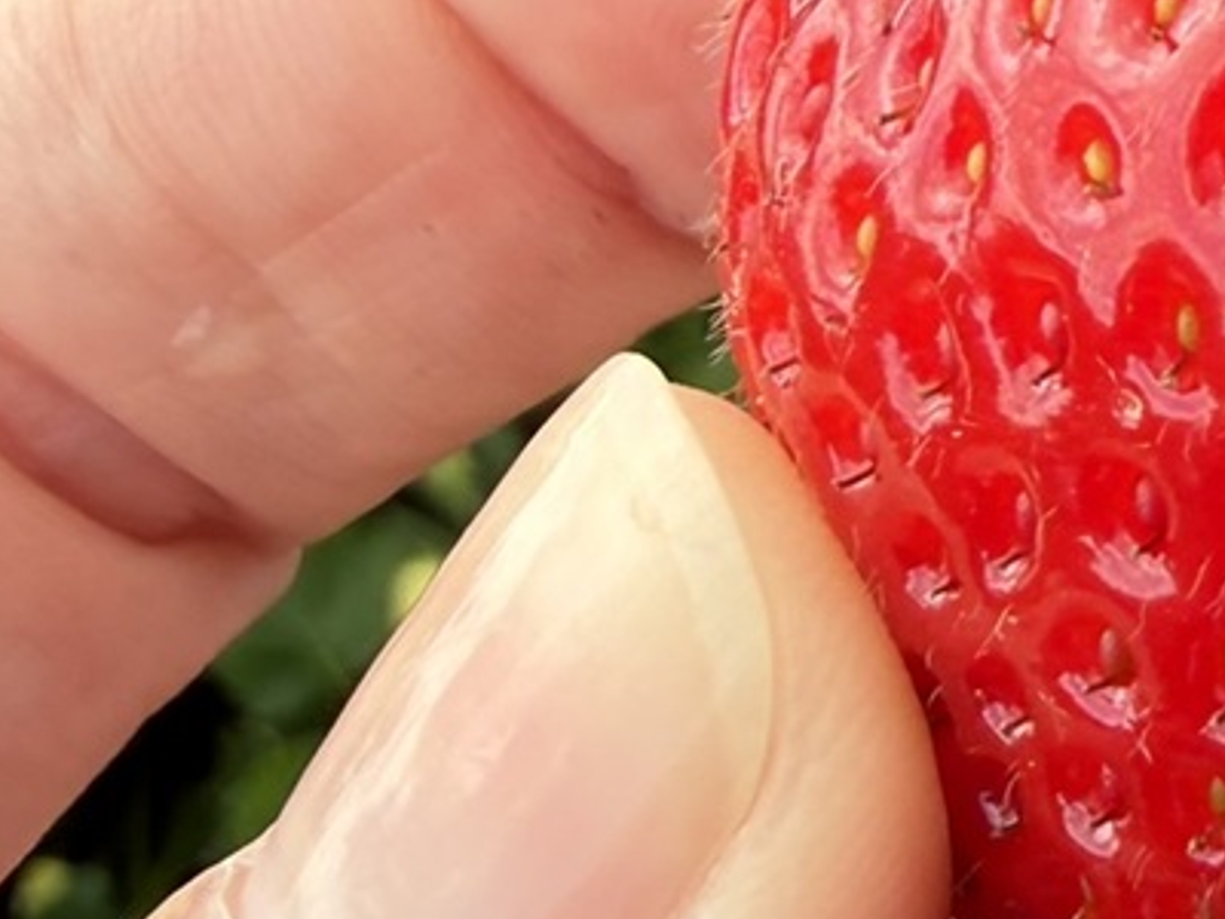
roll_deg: -1.3
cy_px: 168
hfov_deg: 16.3
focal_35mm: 96
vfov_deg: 15.3
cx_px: 2370
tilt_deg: -28.3
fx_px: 3397
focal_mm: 2.22
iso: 40
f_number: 2.2
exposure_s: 1/178
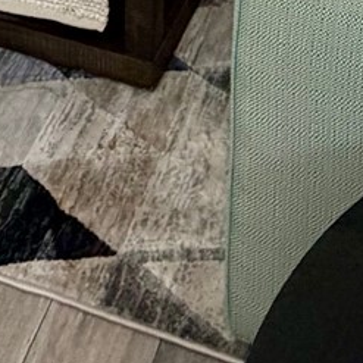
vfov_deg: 15.0
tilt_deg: -10.2
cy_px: -463
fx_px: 949
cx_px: 168
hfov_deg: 21.6
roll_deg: -0.1
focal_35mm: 80
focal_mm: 2.22
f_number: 2.2
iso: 200
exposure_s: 1/60
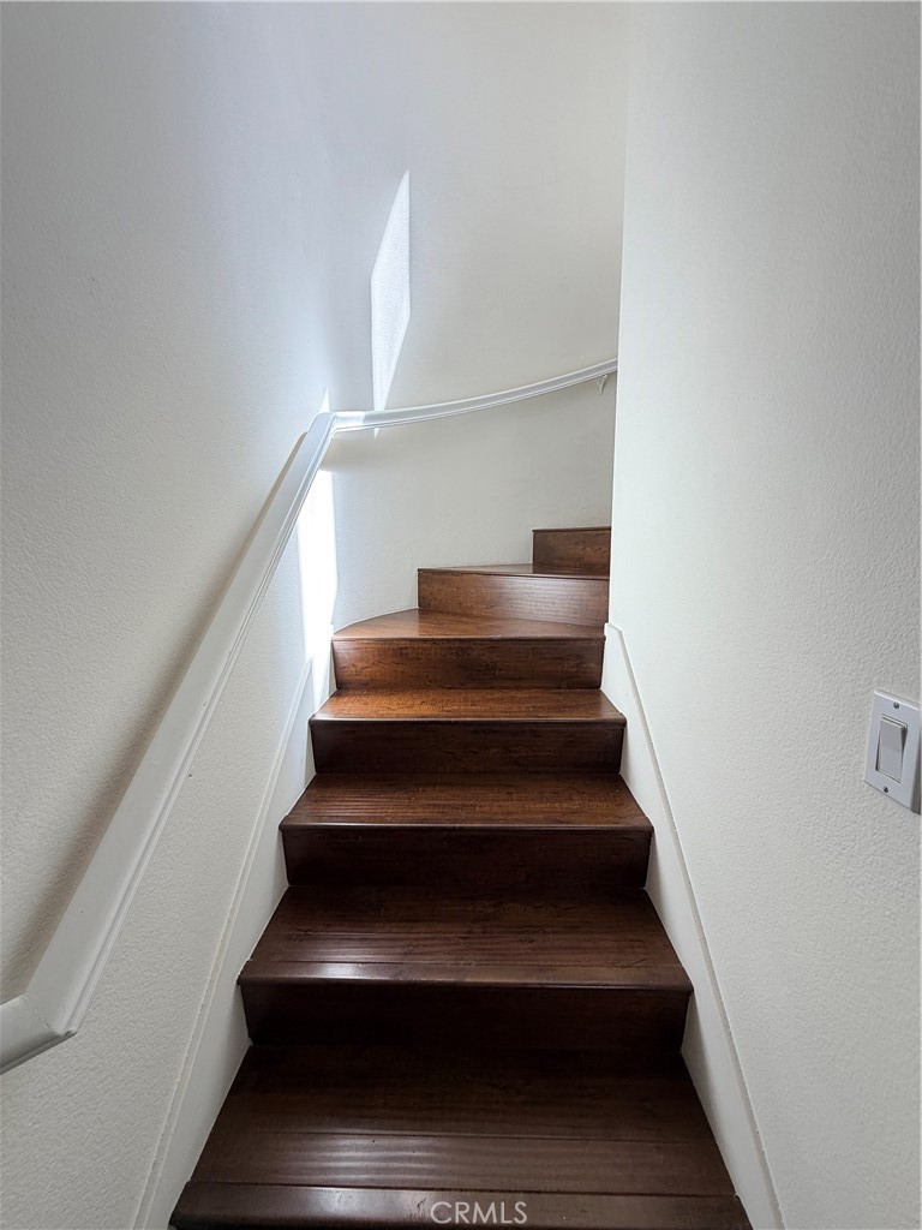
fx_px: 497
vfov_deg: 102.1
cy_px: 615
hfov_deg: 85.7
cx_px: 461
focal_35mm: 14
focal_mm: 2.22
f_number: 2.2
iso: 64
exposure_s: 1/121
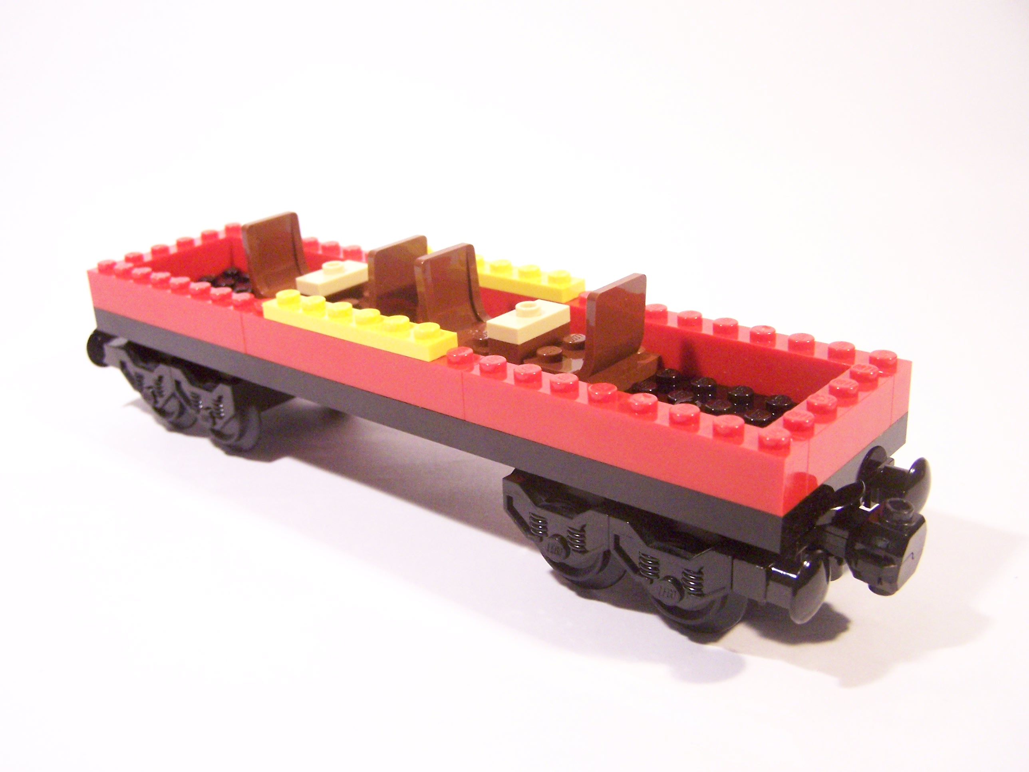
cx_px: 514
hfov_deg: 49.0
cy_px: 386
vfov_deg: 37.7
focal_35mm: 38
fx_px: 1130
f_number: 3.2
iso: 400
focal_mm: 6.3
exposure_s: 1/30
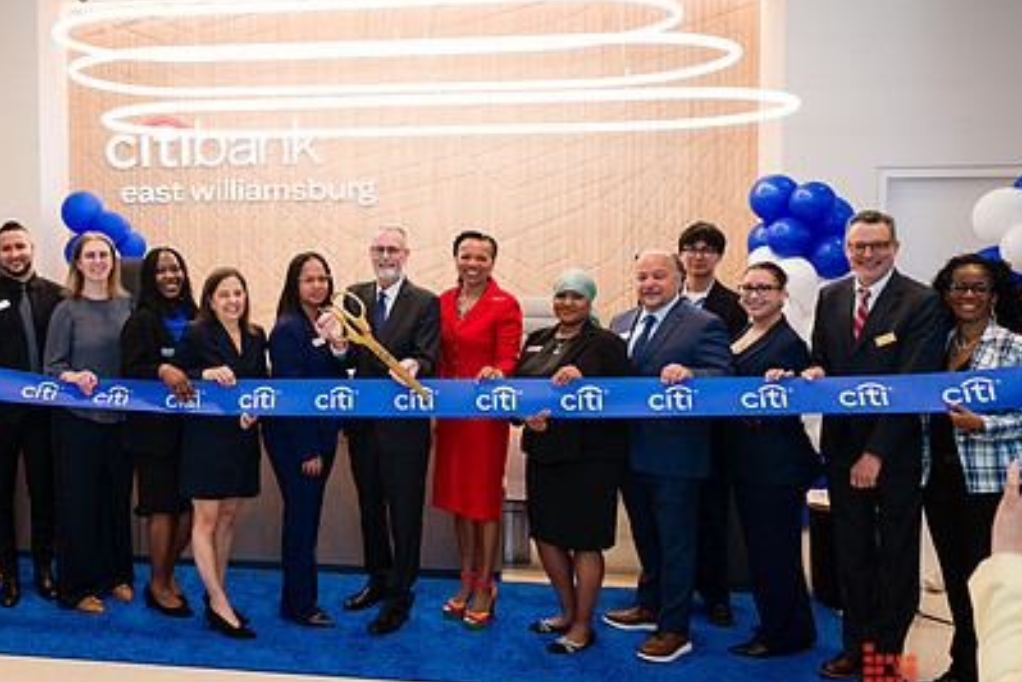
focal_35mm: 35
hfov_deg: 52.8
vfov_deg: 37.7
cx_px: 302
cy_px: 282
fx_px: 994
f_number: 4
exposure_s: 1/200
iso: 800
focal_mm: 24
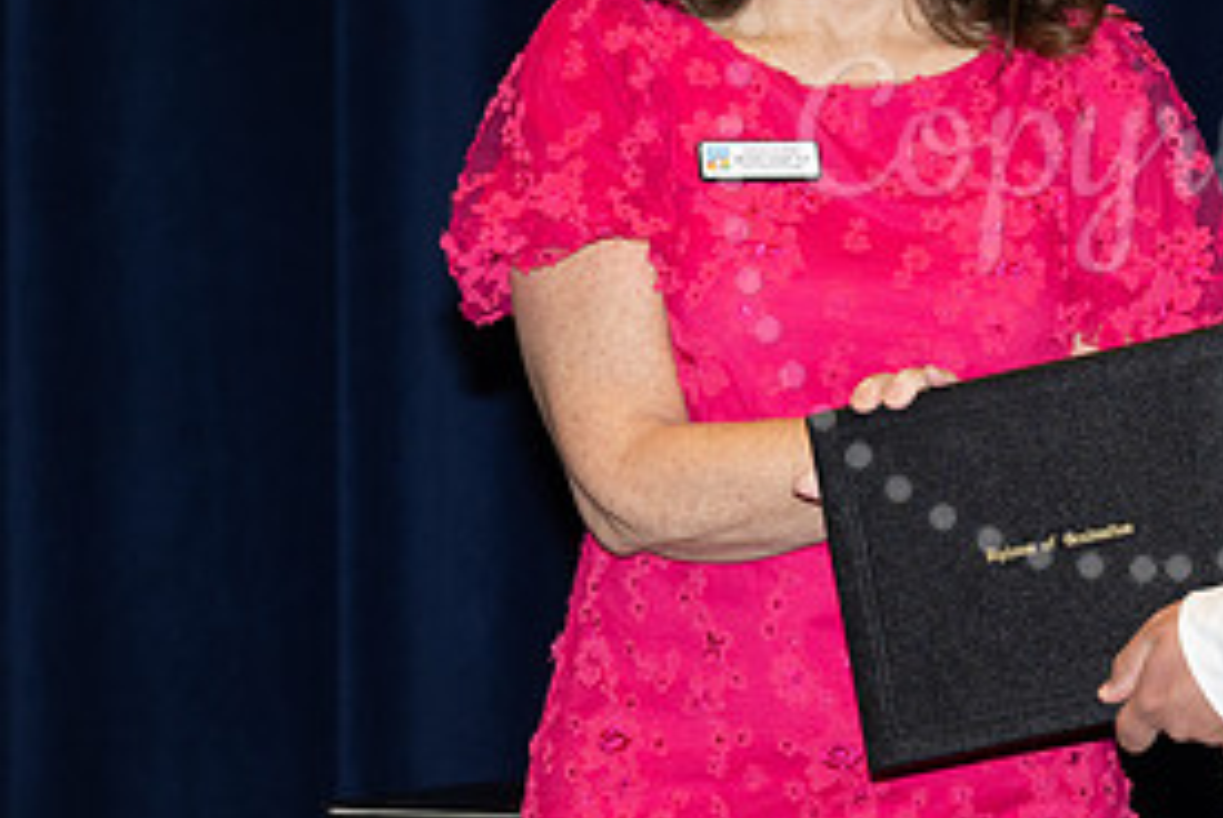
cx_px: 1316
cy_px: 149
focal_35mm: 287
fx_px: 9760
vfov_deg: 4.8
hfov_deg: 7.1
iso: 640
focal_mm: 120
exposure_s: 1/80
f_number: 5.6
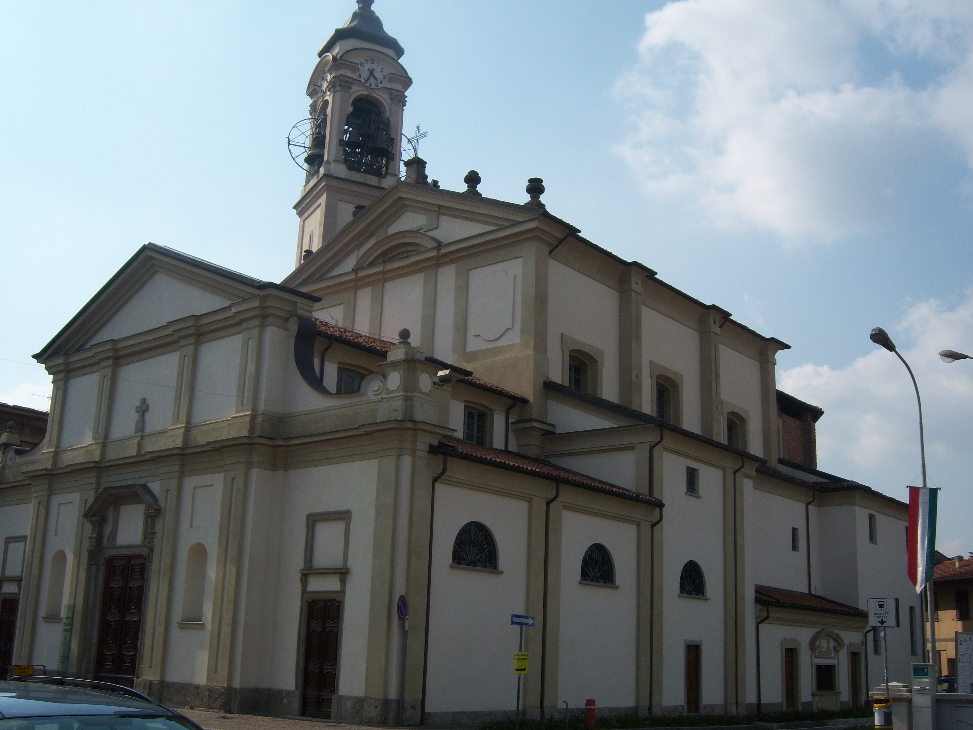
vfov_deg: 38.7
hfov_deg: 50.1
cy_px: 365
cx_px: 475
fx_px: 1040
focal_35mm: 37
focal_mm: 7.5
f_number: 4.8
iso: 80
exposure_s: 1/1000
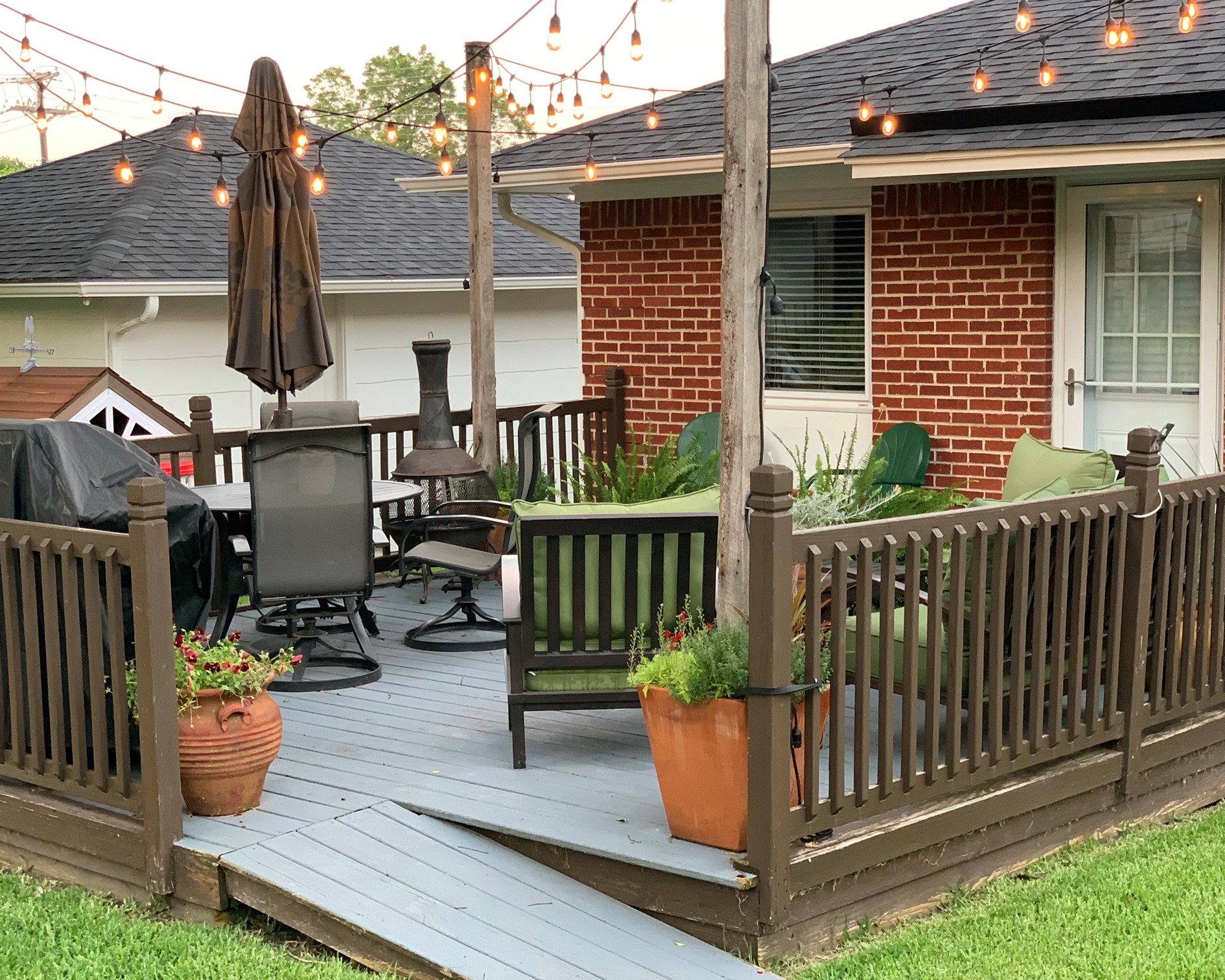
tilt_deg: -5.0
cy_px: 489
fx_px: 1994
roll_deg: -0.1
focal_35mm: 55
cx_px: 566
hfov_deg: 34.1
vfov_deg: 27.6
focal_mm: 6
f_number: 2.4
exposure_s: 1/60
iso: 160
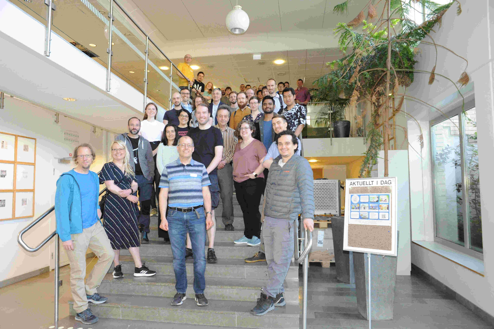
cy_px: 164
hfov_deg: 73.8
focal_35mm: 24
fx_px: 329
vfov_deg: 53.1
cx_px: 247
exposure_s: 1/80
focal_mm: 24
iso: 6400
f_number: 8
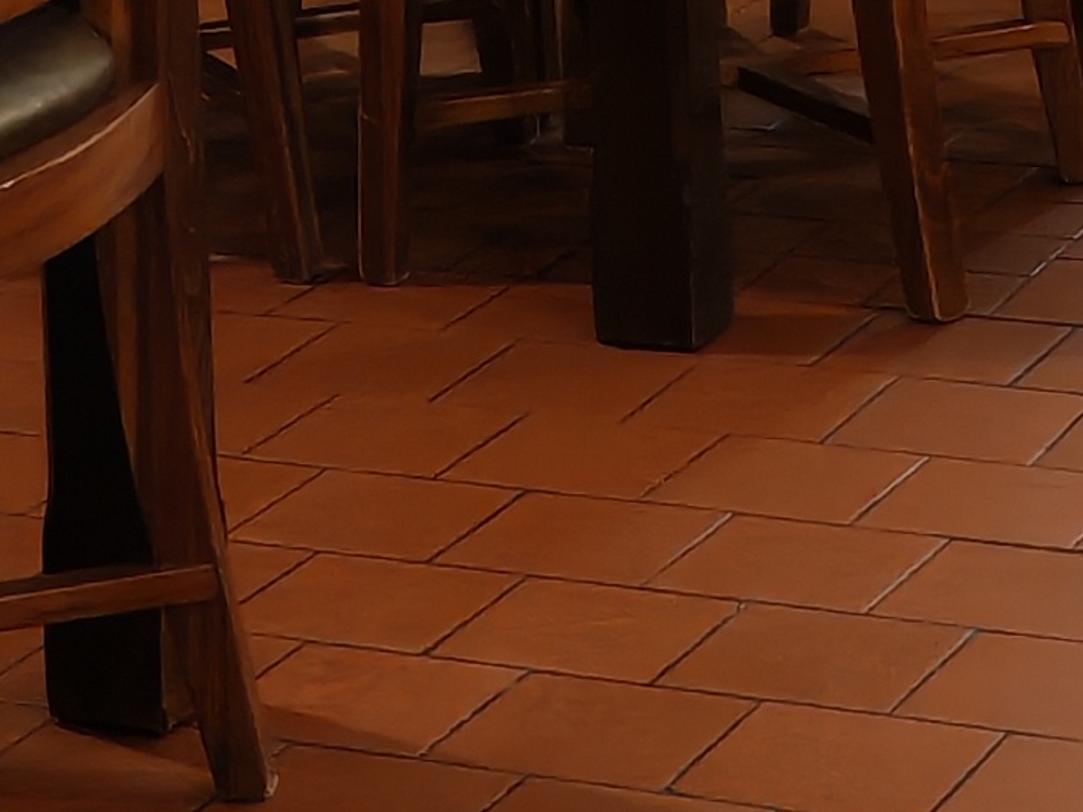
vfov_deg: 9.7
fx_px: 4724
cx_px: 626
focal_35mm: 151
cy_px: -170
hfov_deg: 13.1
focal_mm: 6.12
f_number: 1.9
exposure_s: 1/33
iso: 2000
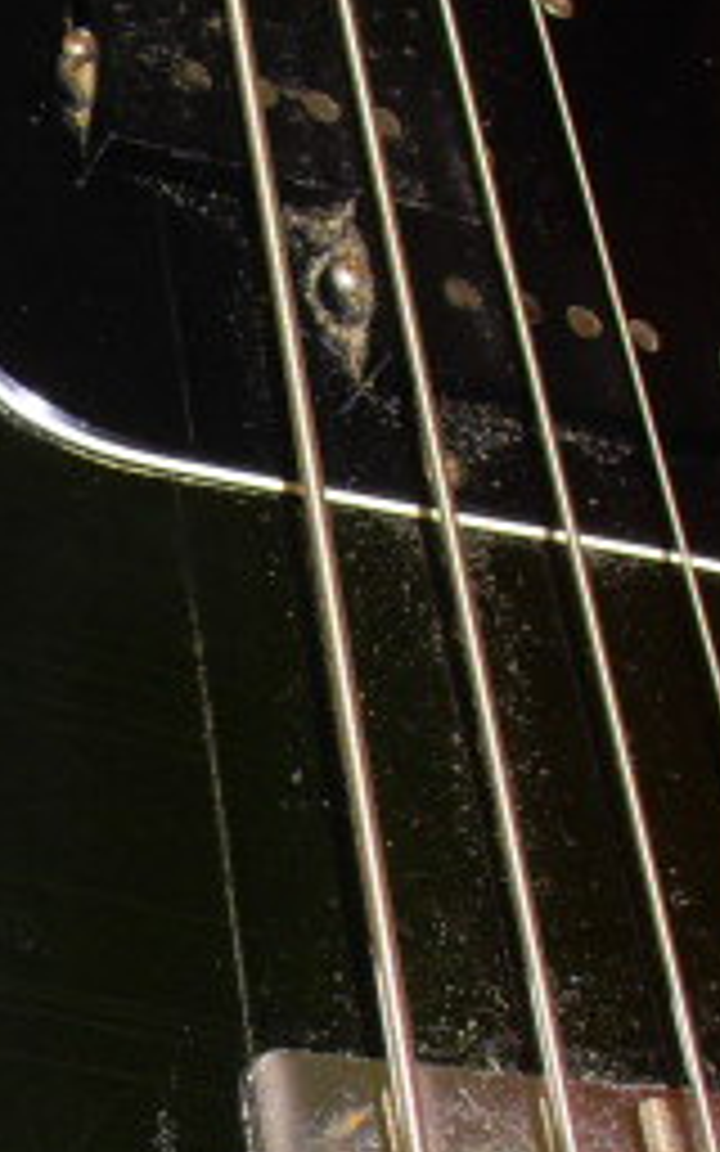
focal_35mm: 98
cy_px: 774
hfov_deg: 13.2
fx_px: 3077
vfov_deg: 21.1
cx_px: -9
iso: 125
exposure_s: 1/40
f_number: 3.9
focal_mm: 6.61
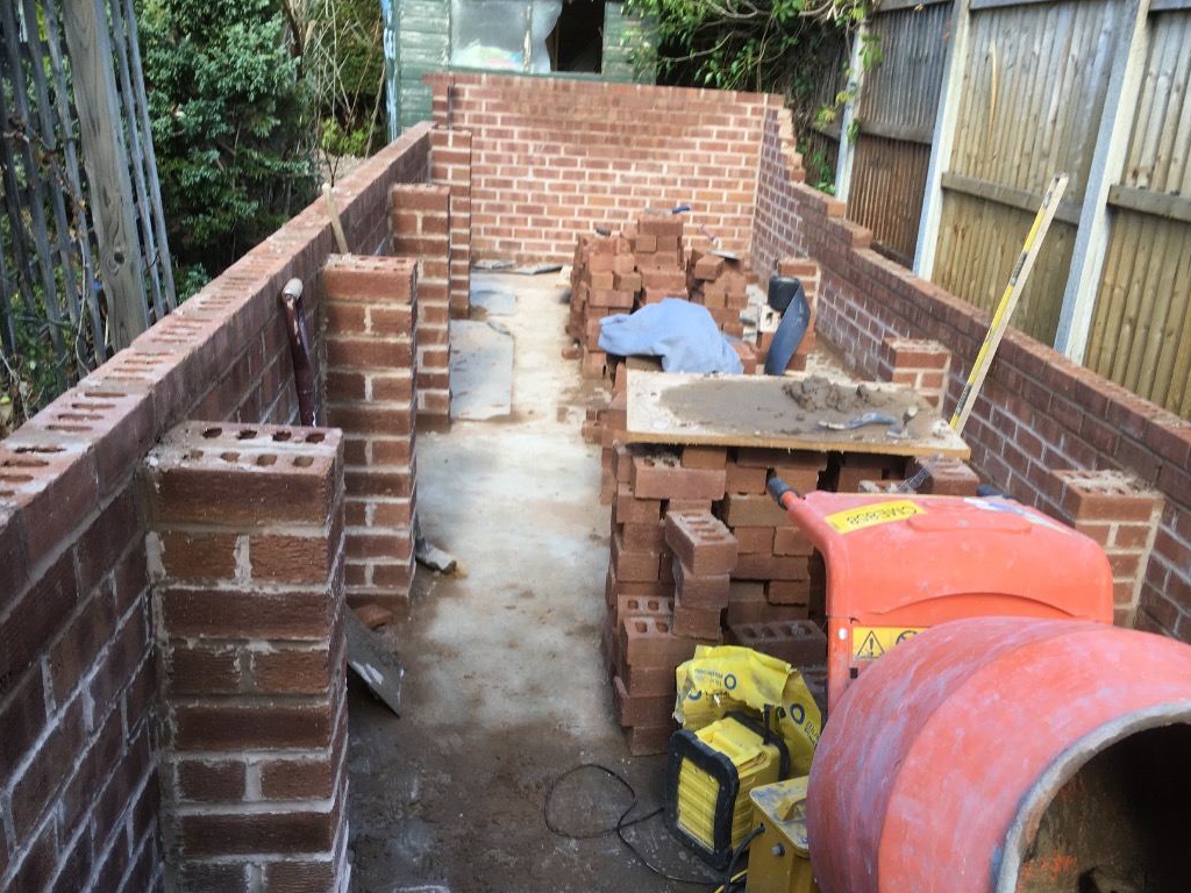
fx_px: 1170
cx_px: 621
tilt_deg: -19.6
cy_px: 496
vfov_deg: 41.7
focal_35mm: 34
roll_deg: -4.4
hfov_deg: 53.9
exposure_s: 1/120
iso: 25
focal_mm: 4.15
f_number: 2.2
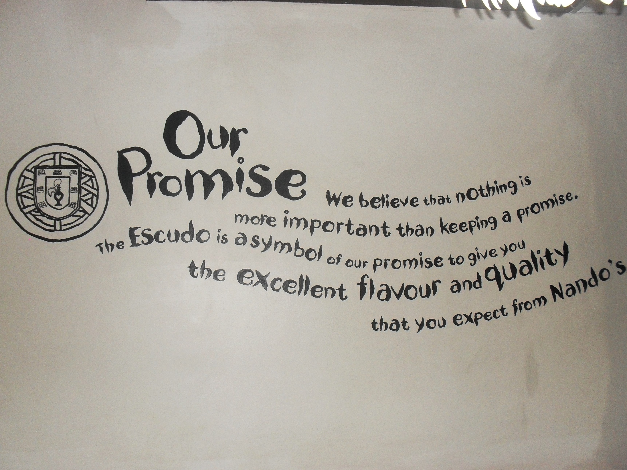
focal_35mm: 35
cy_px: 235
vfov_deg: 40.7
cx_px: 314
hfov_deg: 52.6
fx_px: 634
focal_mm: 6.3
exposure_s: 1/45
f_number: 3.2
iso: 200
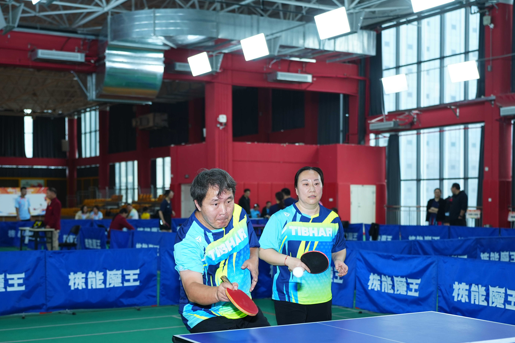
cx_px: 241
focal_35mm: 54
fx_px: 772
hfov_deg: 36.9
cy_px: 217
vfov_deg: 25.0
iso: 400
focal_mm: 42
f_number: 2.8
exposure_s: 1/200
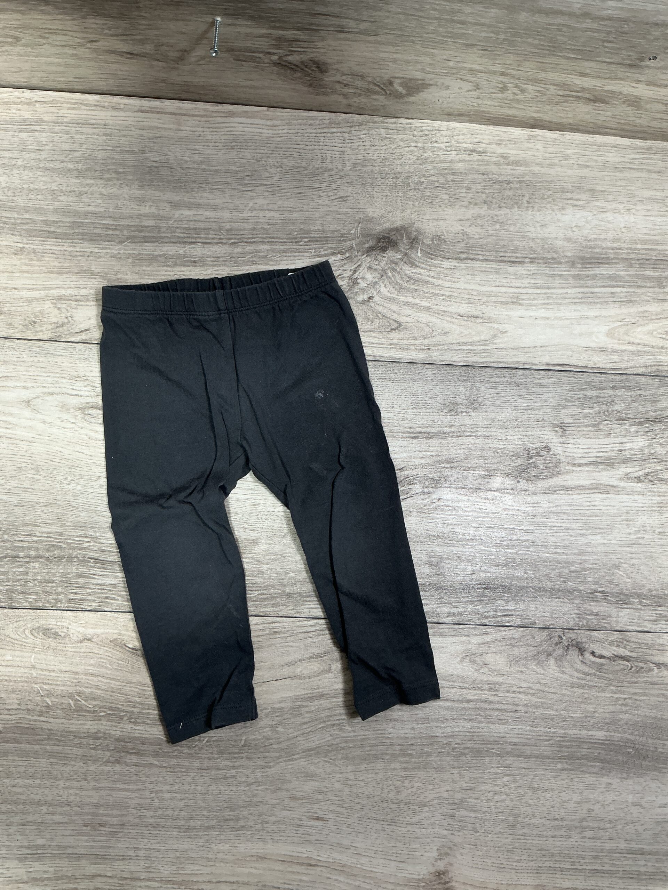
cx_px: 334
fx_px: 746
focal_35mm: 29
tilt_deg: -83.7
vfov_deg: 61.7
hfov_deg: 48.2
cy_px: 445
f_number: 1.8
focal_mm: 3
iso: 64
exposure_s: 1/50
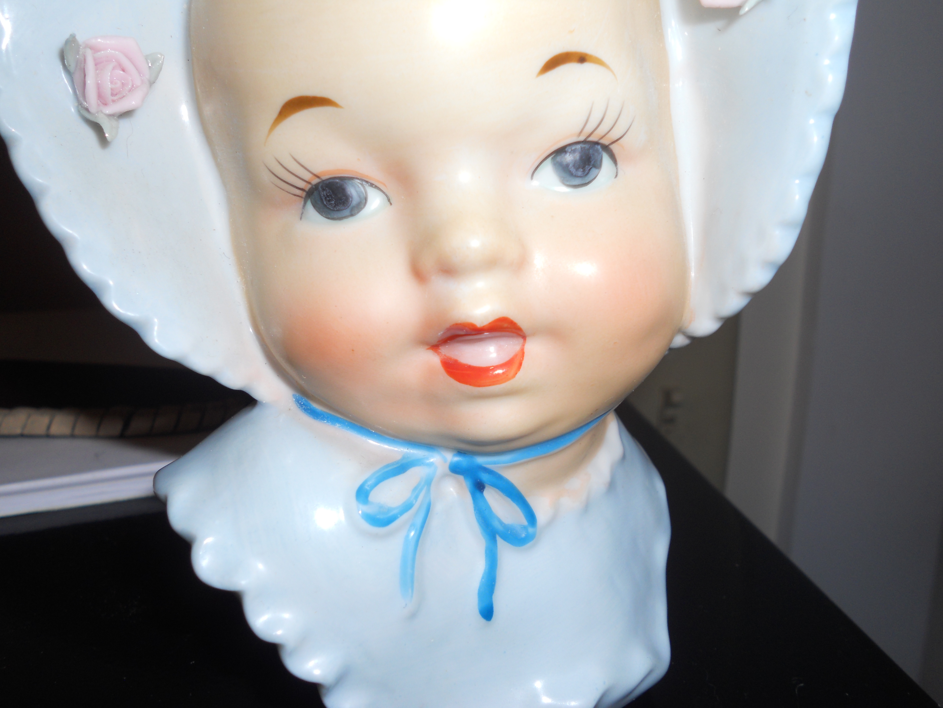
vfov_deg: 44.2
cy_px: 354
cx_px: 472
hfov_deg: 56.8
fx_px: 872
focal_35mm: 32
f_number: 8.8
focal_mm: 5.8
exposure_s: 1/25
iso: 80
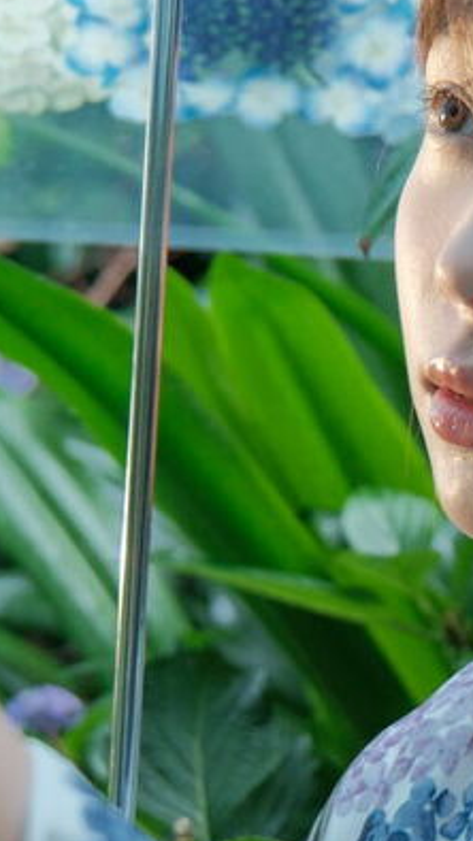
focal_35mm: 131
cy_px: 575
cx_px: 324
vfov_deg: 16.3
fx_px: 2923
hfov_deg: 9.2
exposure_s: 1/250
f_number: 2.8
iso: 800
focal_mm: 31
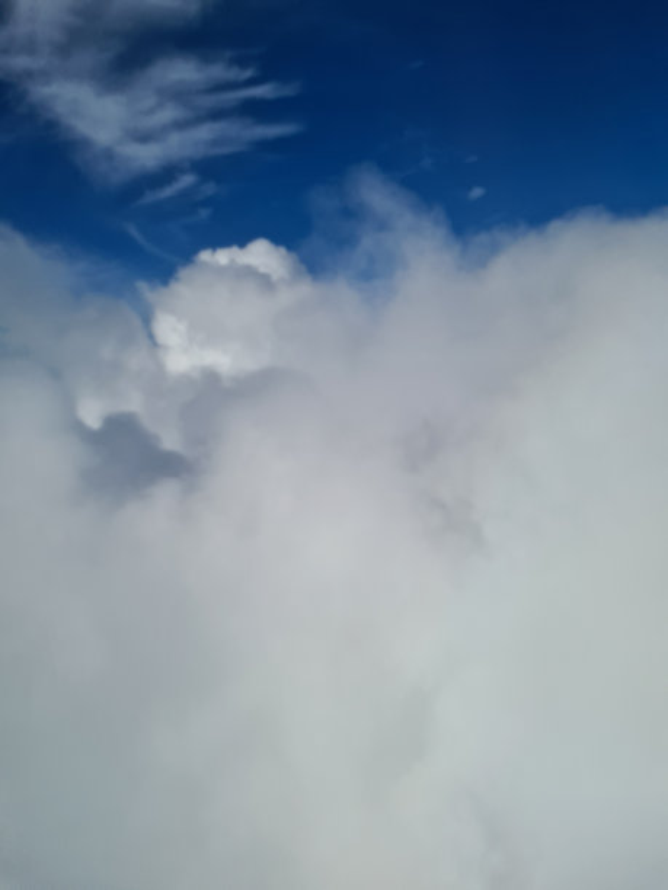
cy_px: 445
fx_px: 669
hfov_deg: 53.1
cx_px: 334
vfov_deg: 67.3
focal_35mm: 26
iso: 50
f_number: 1.8
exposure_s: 1/7024
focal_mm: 5.4
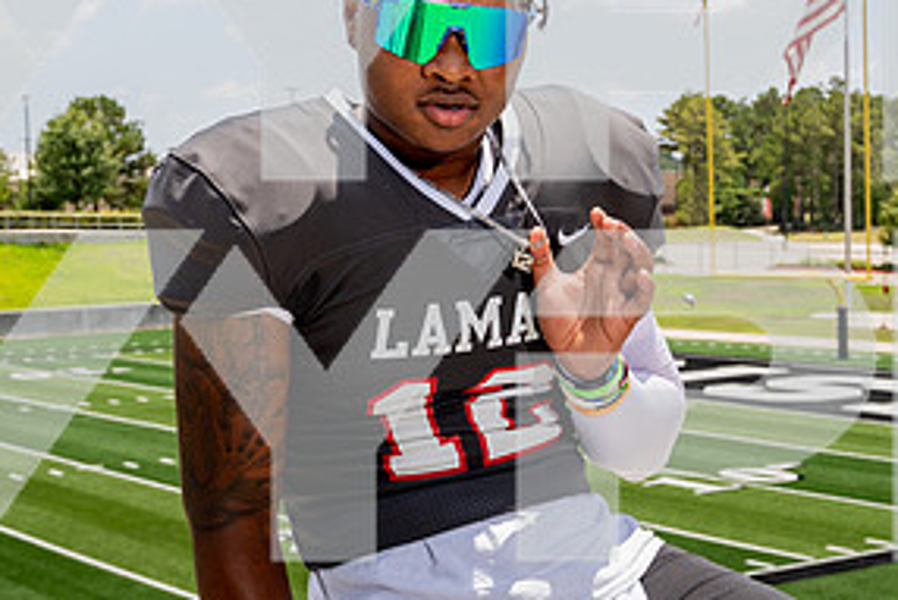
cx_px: 455
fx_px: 1972
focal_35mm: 79
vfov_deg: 17.3
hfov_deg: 25.7
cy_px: 397
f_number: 7.1
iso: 100
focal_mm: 39
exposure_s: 1/250
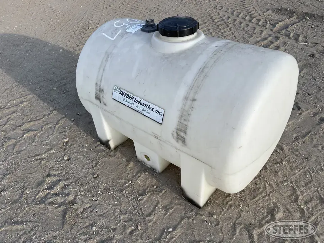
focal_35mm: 26
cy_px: 122
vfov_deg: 53.1
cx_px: 162
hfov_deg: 67.3
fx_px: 243
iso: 32
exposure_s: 1/1339
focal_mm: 5.1
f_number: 1.6
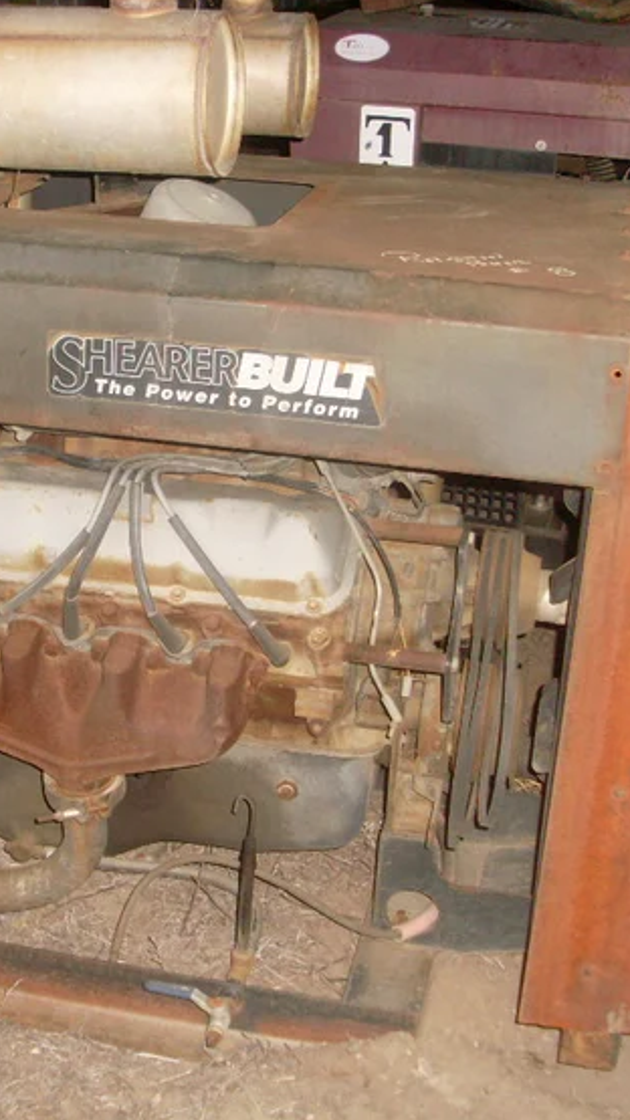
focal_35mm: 56
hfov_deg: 21.4
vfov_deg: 37.2
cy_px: 558
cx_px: 260
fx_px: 1664
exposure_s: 1/45
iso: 200
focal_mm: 6.3
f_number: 3
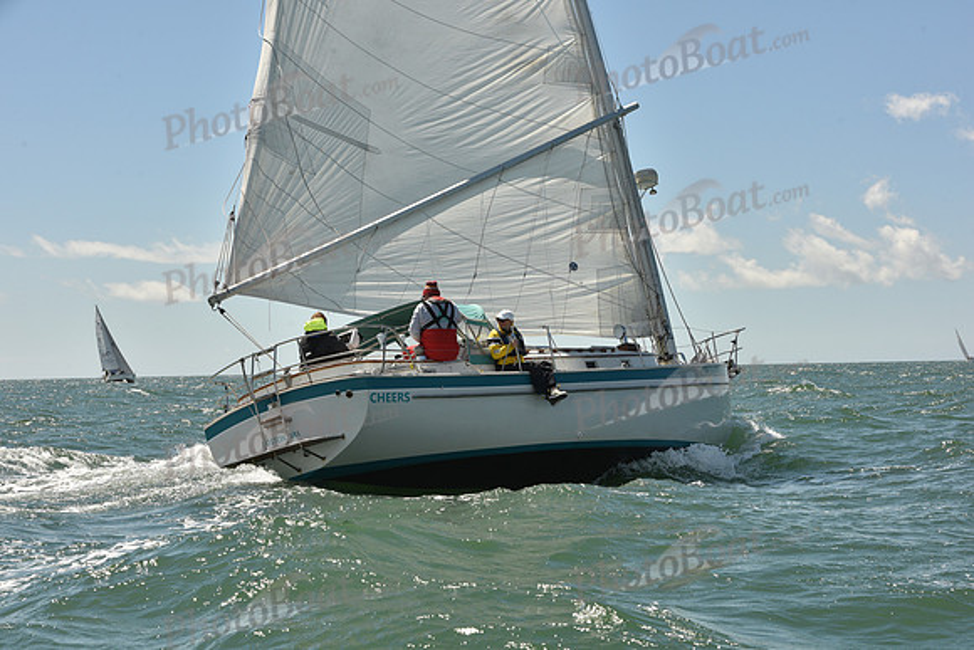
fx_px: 1894
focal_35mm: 70
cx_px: 487
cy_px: 325
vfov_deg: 19.5
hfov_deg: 28.8
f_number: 11
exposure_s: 1/800
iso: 320
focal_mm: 70
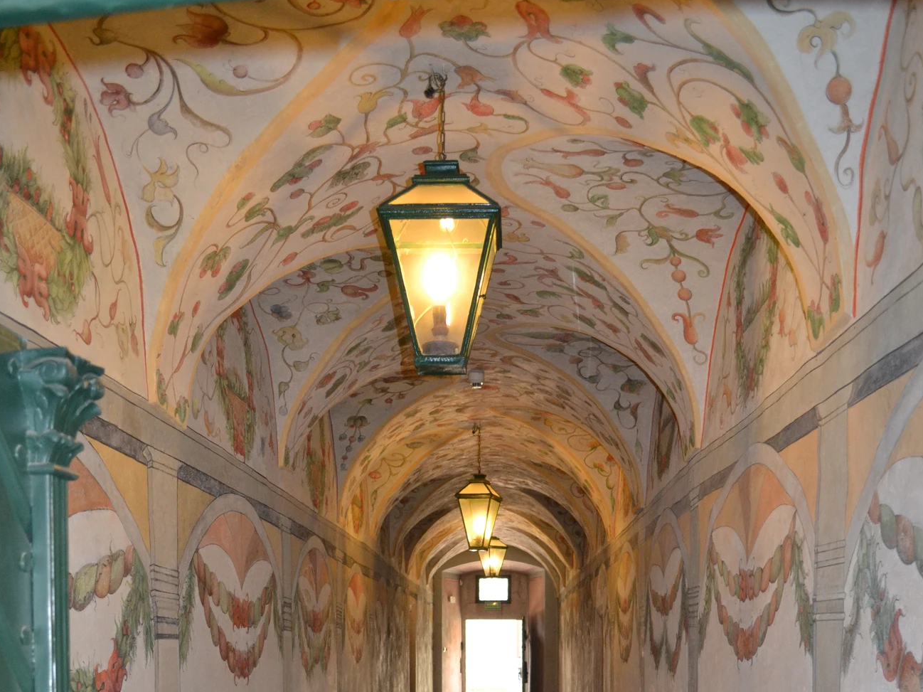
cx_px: 469
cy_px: 709
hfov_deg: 46.8
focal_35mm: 40
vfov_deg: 32.7
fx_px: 1066
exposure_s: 1/60
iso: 900
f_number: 3.5
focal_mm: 18
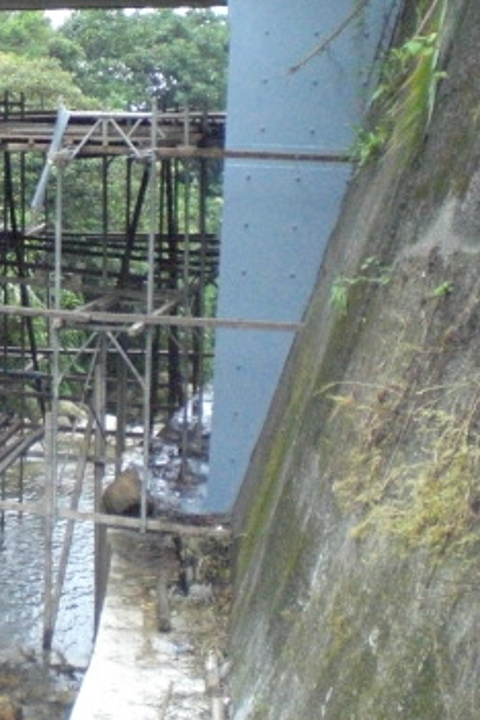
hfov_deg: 18.1
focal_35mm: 72
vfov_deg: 27.9
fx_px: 1440
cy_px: 236
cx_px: -80
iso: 800
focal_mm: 6.3
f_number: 3.1
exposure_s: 1/125
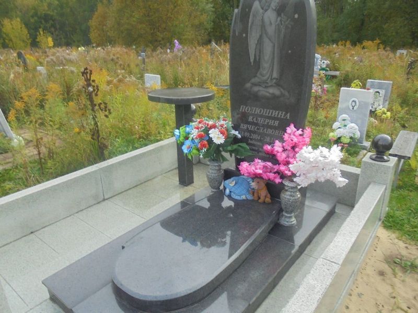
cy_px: 156
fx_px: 314
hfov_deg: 67.3
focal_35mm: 26
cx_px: 209
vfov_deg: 53.1
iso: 160
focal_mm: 4.6
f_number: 3.5
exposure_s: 1/250
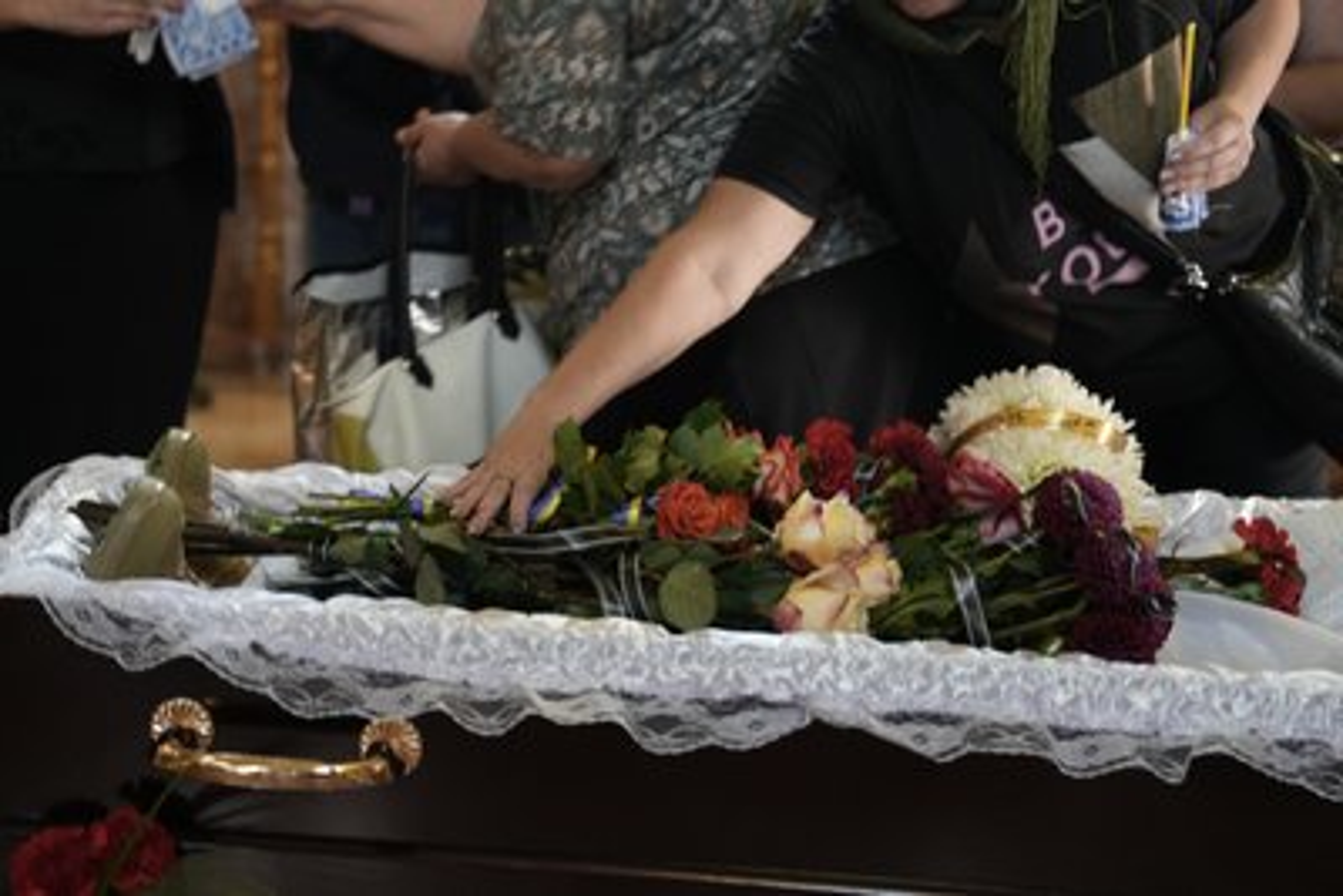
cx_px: 672
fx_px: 2612
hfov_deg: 28.8
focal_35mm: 70
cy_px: 448
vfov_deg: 19.5
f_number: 2.8
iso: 2000
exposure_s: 1/60
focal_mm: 70
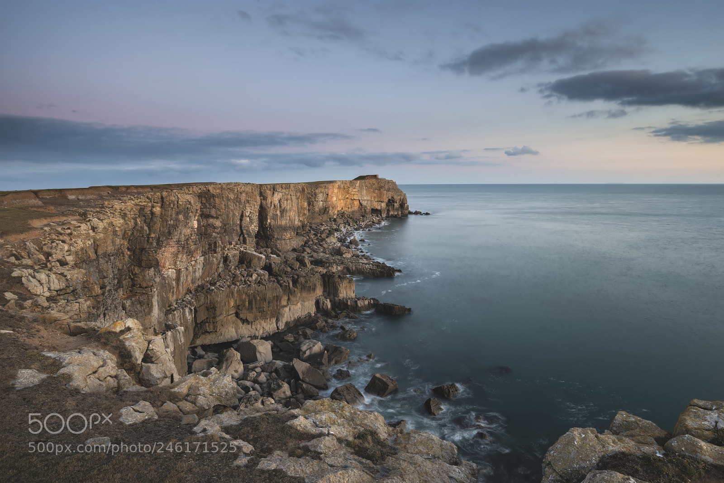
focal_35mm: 18
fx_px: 362
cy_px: 242
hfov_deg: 90.0
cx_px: 362
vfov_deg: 67.4
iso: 50
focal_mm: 18
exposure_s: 6
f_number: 22
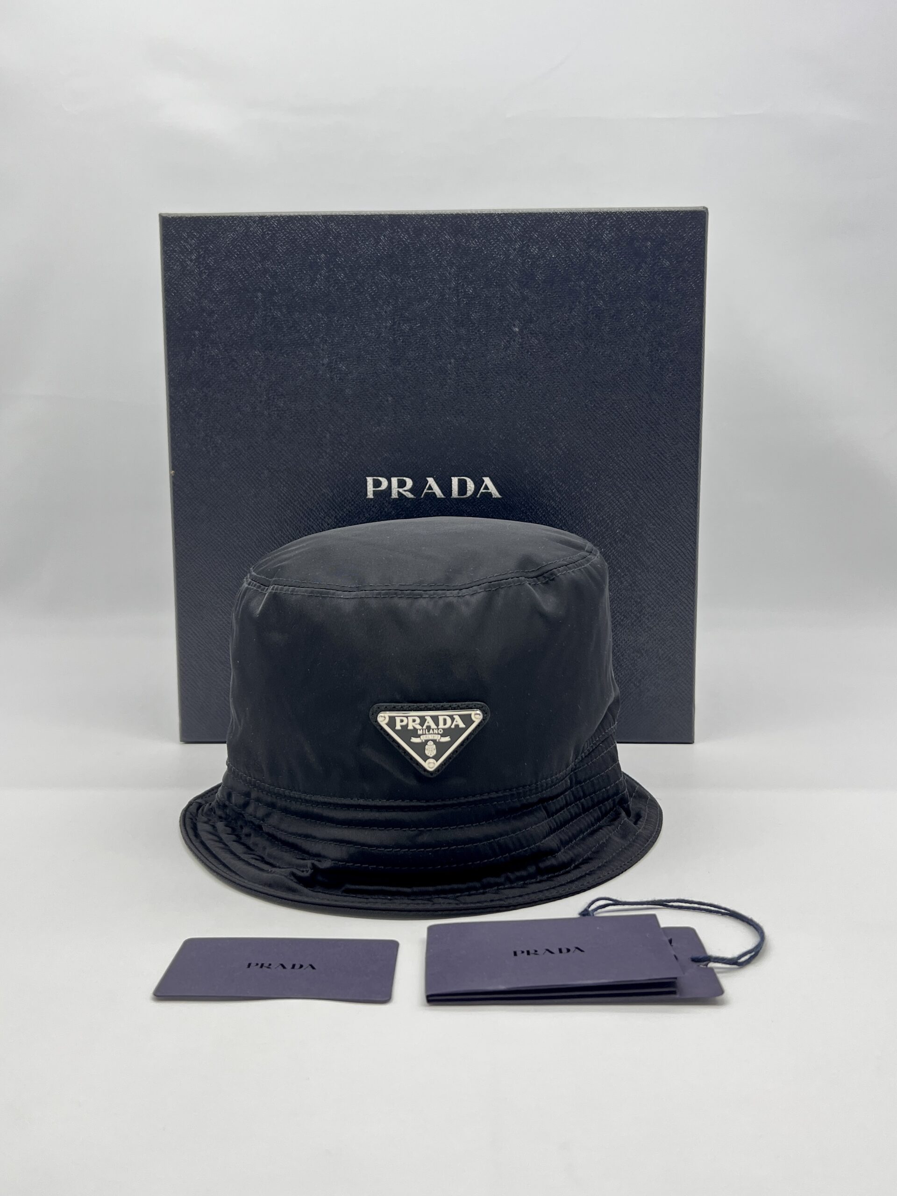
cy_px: 598
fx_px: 898
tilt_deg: -6.9
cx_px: 448
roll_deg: +0.1
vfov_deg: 67.3
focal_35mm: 26
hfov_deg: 53.1
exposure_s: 1/100
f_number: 1.5
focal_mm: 5.7
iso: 40
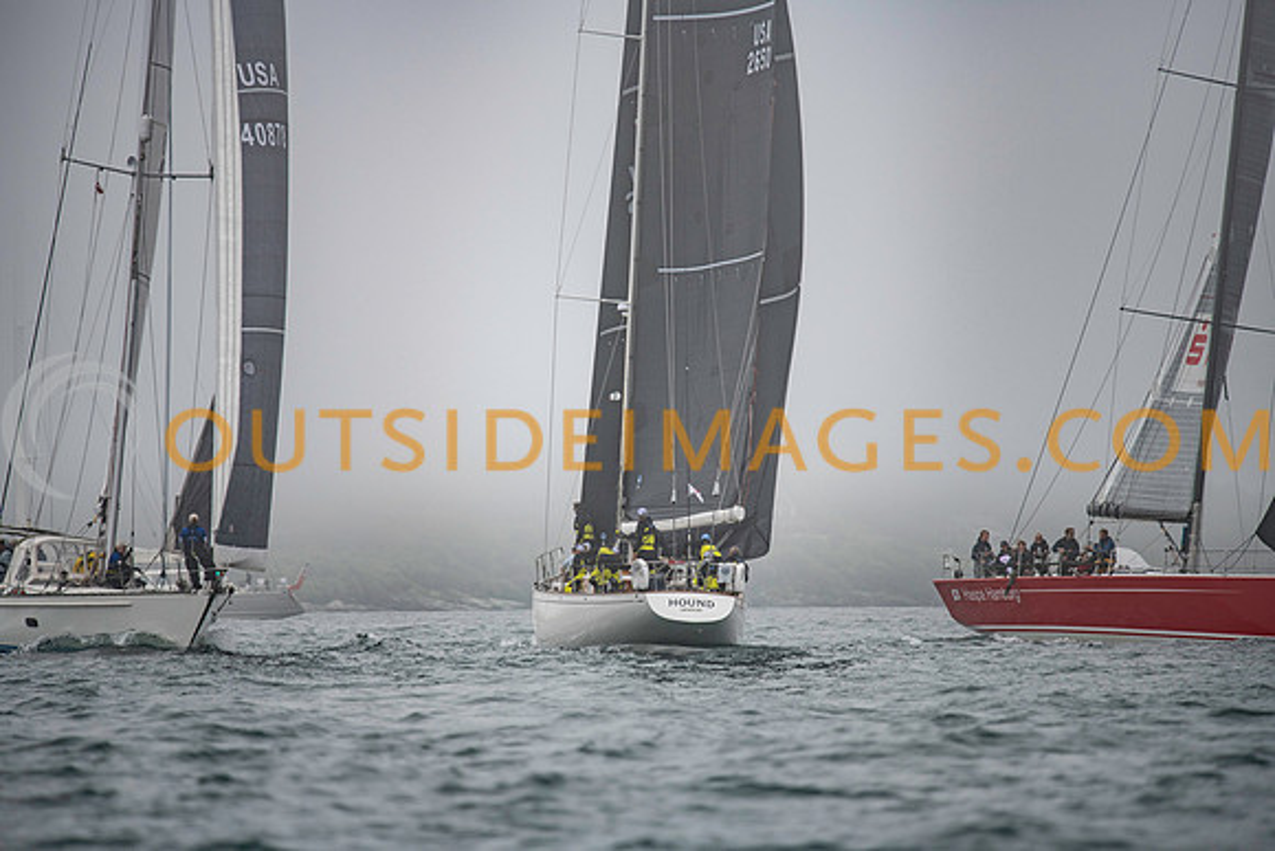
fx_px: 10627
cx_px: 638
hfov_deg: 6.9
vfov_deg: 4.6
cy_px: 426
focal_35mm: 300
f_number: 4
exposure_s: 1/3200
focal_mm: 300
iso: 250
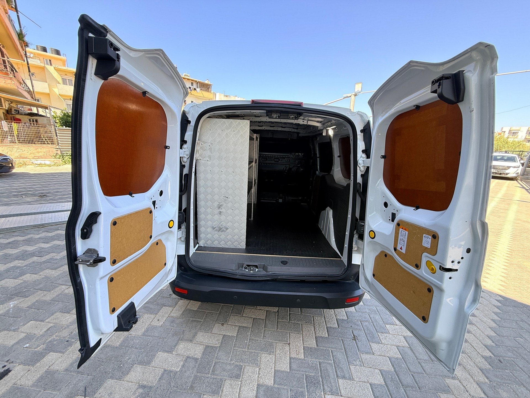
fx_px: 214
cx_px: 265
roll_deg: -2.4
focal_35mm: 14
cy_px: 199
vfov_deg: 85.7
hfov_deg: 102.1
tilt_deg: -14.4
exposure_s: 1/112
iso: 64
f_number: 2.2
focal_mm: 2.22
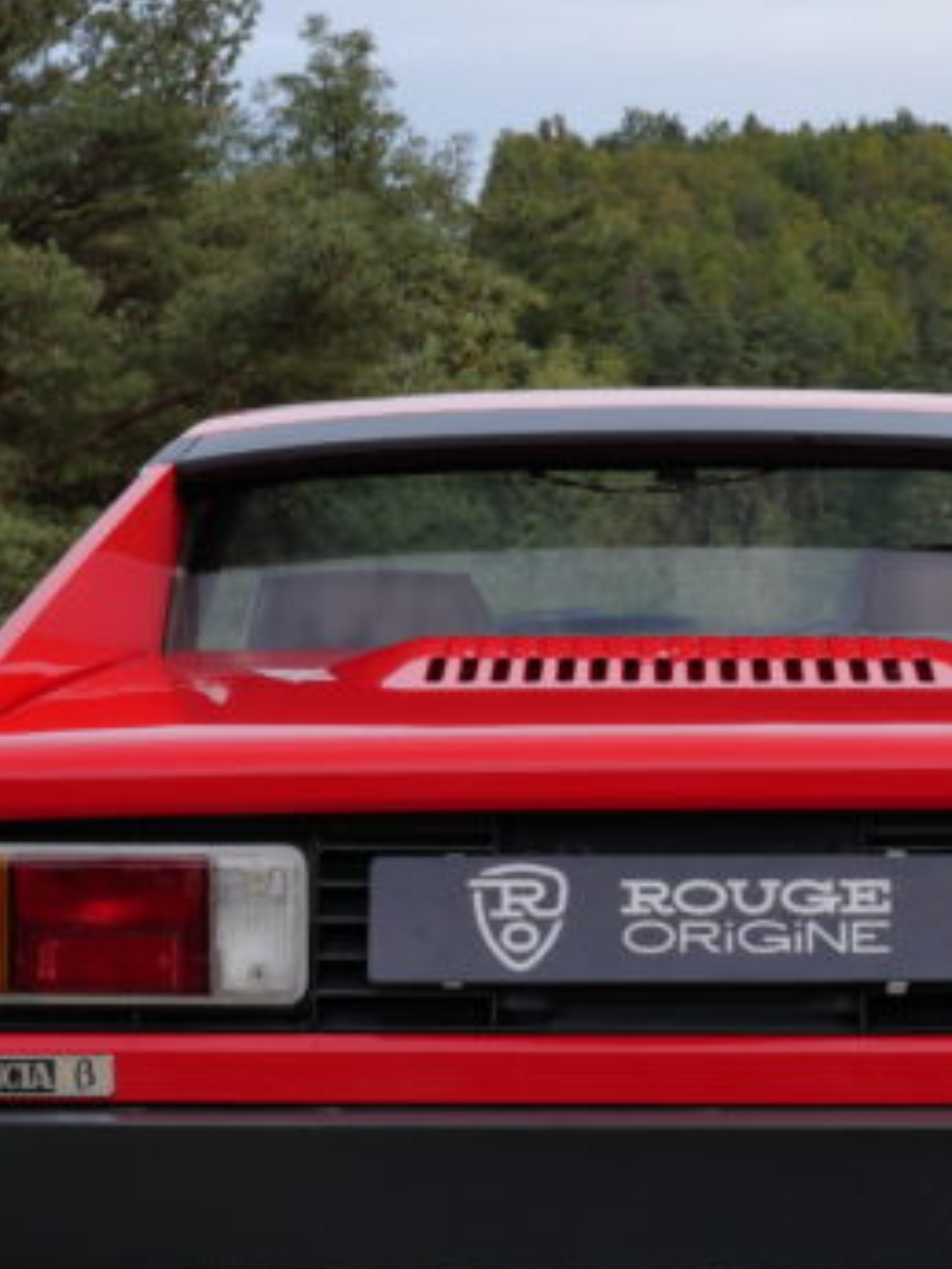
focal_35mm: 102
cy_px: 754
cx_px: 632
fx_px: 3738
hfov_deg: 14.5
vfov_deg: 19.2
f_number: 5
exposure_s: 1/160
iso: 200
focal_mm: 22
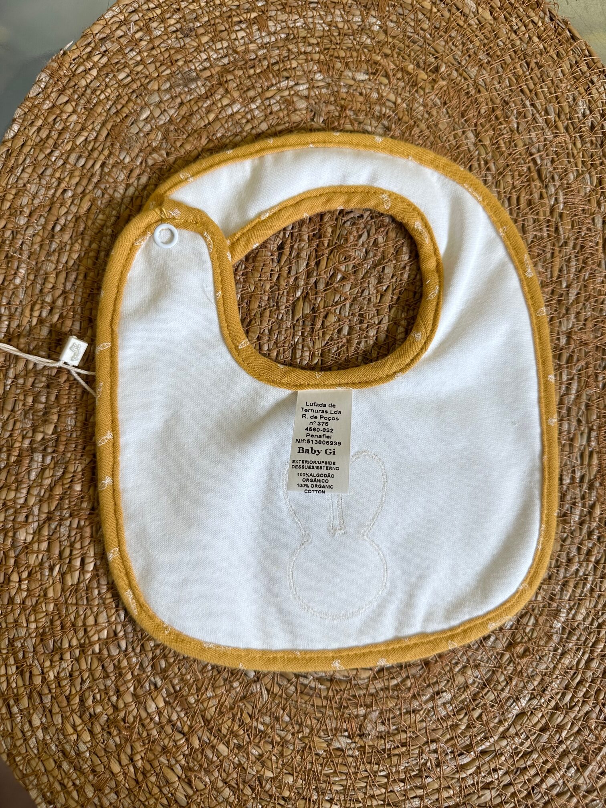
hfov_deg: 56.8
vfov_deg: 71.6
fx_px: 560
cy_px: 404
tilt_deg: -82.9
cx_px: 303
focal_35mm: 24
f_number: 1.78
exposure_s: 1/144
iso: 64
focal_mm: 6.86
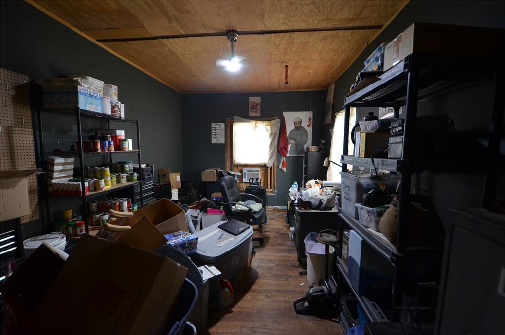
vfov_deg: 77.1
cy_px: 168
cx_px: 252
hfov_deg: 100.5
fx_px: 210
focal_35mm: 15
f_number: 3.5
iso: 800
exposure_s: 1/50
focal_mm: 10
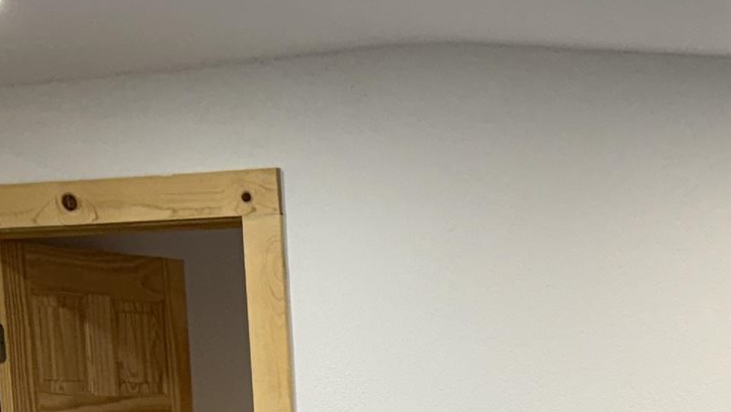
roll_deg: +0.9
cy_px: 1012
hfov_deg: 19.5
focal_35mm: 109
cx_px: 558
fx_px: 2113
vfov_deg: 9.7
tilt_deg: -16.3
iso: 100
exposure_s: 1/120
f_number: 1.78
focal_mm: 6.76
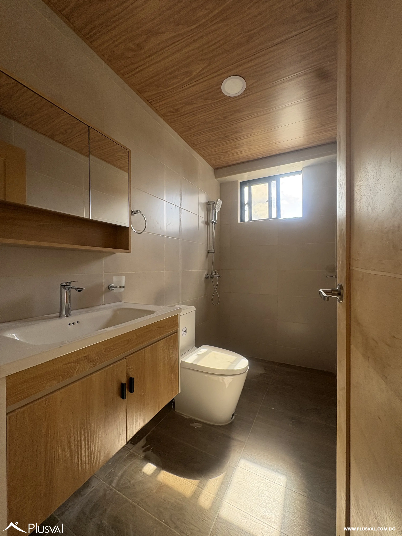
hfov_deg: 85.7
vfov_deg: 102.1
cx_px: 201
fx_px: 217
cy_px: 268
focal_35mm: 14
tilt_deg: +0.3
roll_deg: -0.3
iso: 80
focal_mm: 2.22
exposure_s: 1/143
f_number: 2.2
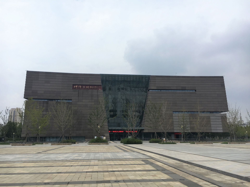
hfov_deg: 61.7
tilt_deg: +11.8
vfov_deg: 48.2
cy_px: 94
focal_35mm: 29
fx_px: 209
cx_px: 125
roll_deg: -0.7
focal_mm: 4.15
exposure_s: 1/3344
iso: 25
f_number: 2.2
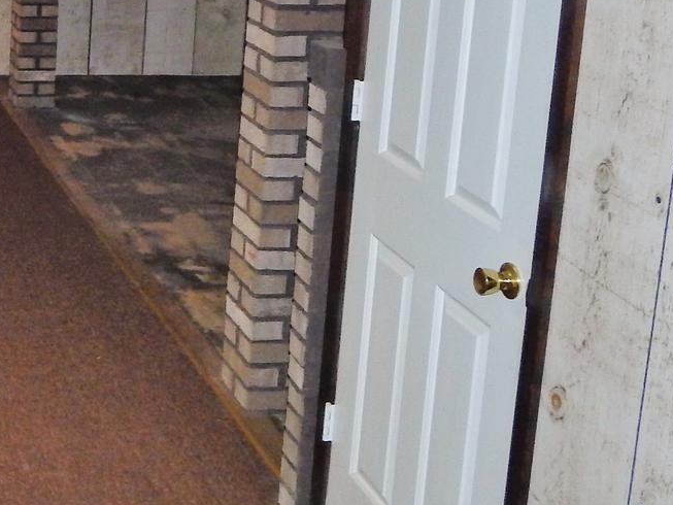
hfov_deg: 24.2
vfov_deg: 20.6
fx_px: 1342
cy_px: 3
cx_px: -230
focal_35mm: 69
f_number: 3
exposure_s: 1/30
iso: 200
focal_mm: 4
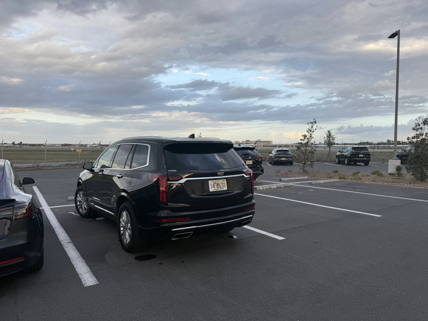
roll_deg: -0.1
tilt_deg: -2.9
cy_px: 160
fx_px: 297
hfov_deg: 71.6
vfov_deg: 56.8
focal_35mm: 24
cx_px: 214
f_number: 1.78
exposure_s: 1/612
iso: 80
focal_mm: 6.76
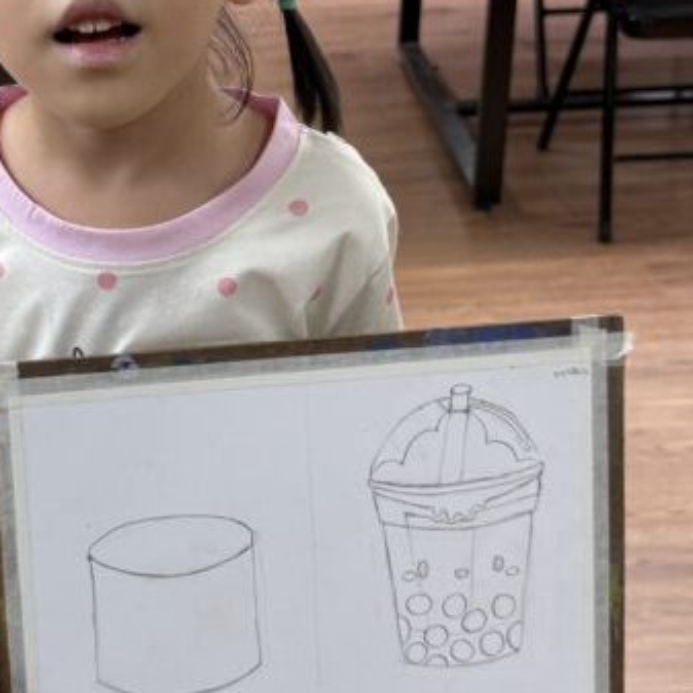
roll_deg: +3.4
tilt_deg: -26.5
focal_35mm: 63
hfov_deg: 26.5
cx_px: 90
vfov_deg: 27.2
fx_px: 1427
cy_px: 243
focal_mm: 6.76
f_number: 1.78
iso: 125
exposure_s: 1/100
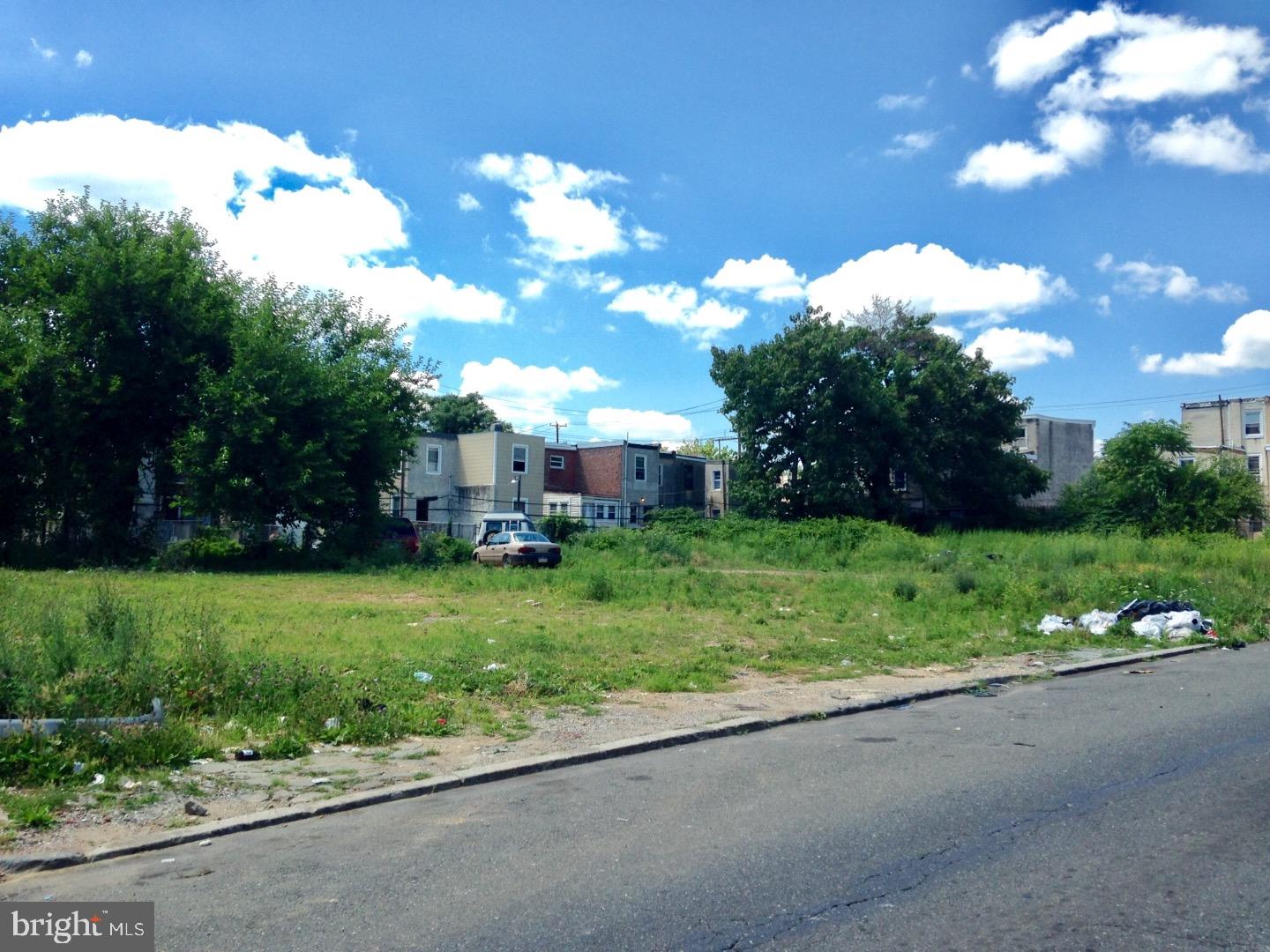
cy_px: 476
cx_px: 635
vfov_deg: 42.9
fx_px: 1211
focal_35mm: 33
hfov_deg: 55.4
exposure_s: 1/951
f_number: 2.4
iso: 50
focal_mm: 4.12
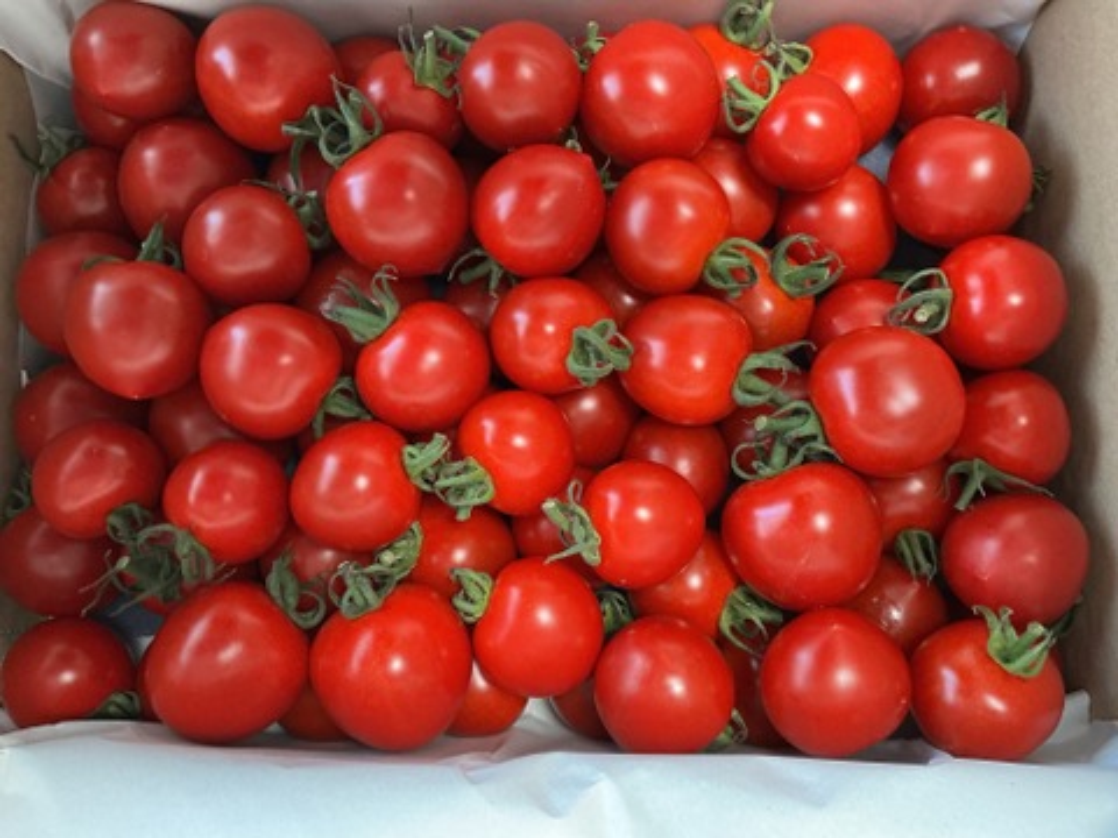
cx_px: 559
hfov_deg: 61.7
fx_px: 937
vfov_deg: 48.2
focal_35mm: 29
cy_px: 419
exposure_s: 1/40
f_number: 1.8
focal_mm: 3
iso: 250
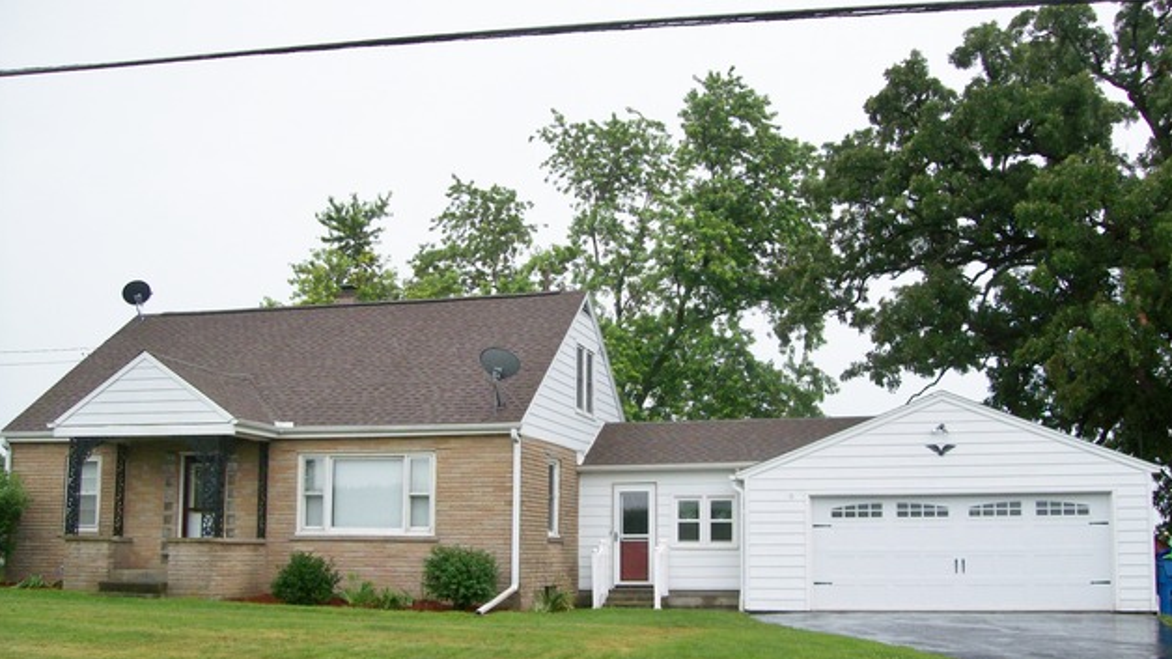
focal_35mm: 40
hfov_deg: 50.5
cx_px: 586
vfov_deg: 29.6
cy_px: 388
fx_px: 1243
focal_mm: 6
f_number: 2.7
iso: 80
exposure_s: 1/487
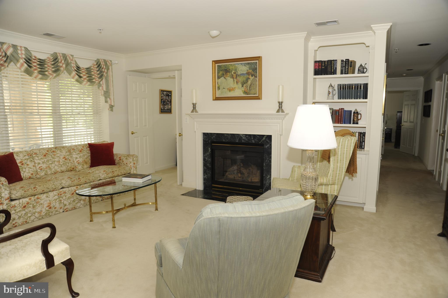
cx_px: 224
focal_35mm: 24
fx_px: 298
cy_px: 149
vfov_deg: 53.1
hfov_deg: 73.8
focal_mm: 24
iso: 200
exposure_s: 1/60
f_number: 5
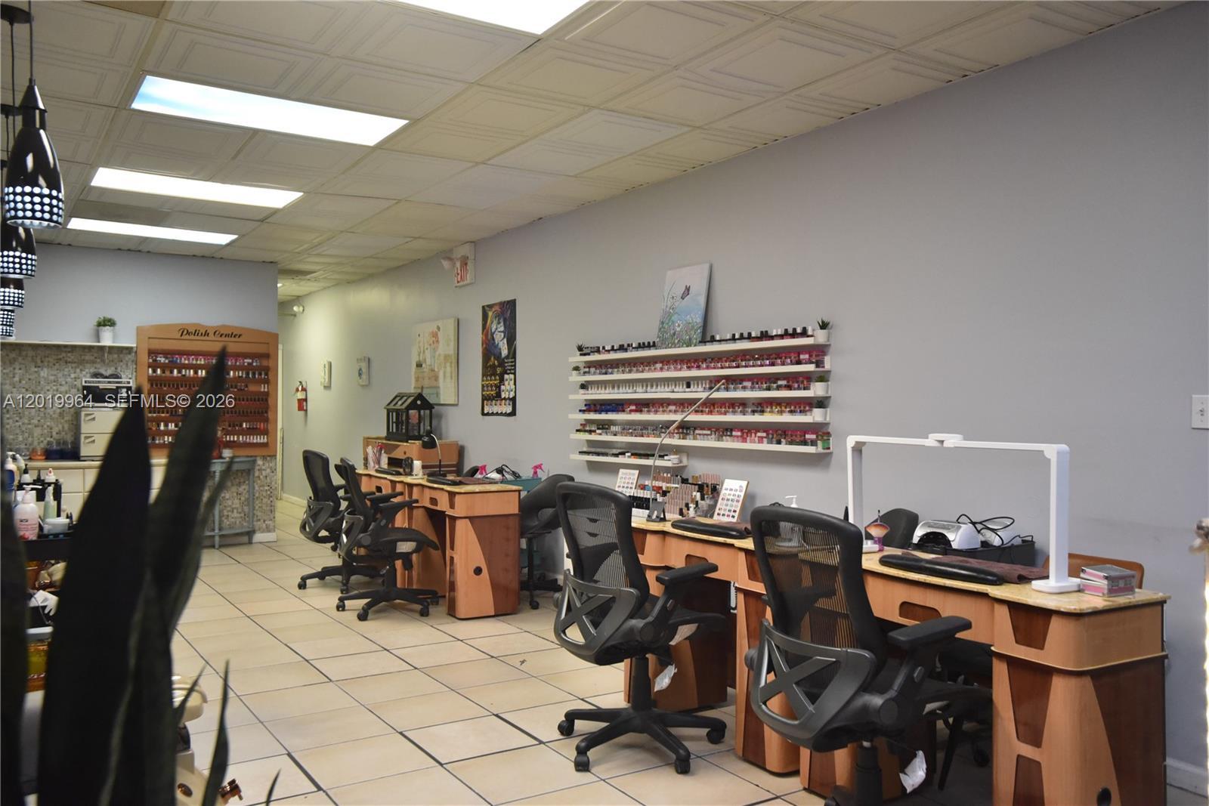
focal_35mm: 31
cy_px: 403
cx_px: 604
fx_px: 1041
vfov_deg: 42.3
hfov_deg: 60.3
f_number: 8
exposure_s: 1/250
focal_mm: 31
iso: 5000
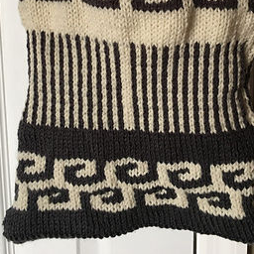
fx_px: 531
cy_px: -21
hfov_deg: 26.9
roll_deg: +0.5
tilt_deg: -12.0
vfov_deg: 25.1
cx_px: 134
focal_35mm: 64
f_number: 2.2
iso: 32
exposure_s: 1/40
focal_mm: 4.15
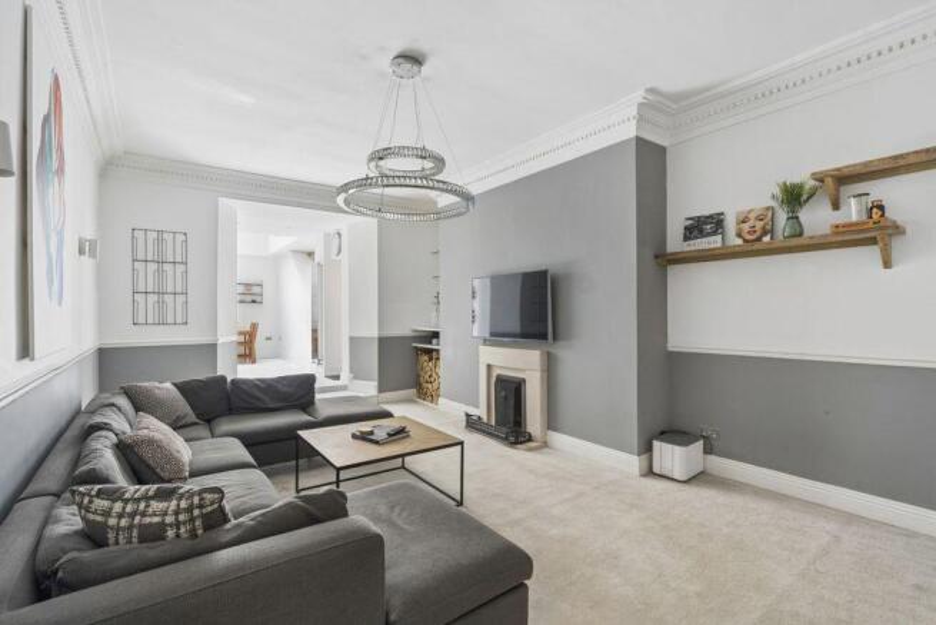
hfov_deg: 96.7
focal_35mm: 16
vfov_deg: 73.8
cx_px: 468
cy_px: 312
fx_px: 416
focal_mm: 16
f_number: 8
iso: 125
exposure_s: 1/1.67
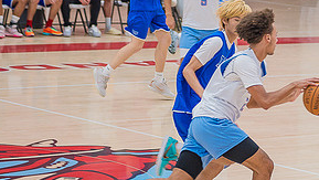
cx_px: 278
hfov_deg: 10.0
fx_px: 1811
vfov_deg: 5.7
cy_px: 74
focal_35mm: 214
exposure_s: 1/250
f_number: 4.8
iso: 1000
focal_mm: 102
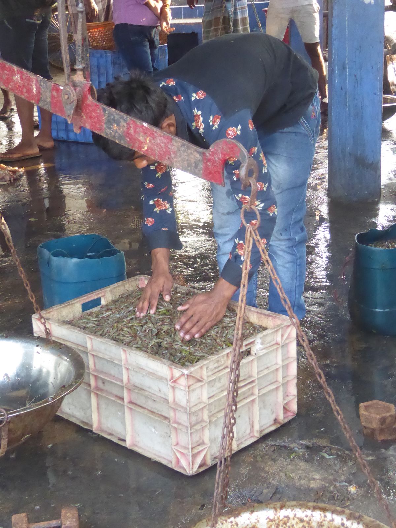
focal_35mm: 69
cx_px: 198
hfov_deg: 21.3
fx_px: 1052
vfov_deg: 28.2
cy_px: 264
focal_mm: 11.7
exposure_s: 1/160
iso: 1600
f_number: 4.4
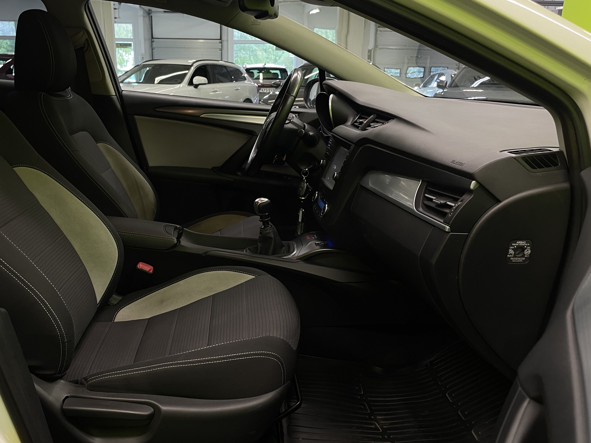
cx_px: 240
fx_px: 529
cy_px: 251
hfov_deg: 57.9
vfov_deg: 45.3
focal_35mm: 31
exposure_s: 1/50
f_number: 1.6
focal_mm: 4.2
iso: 125
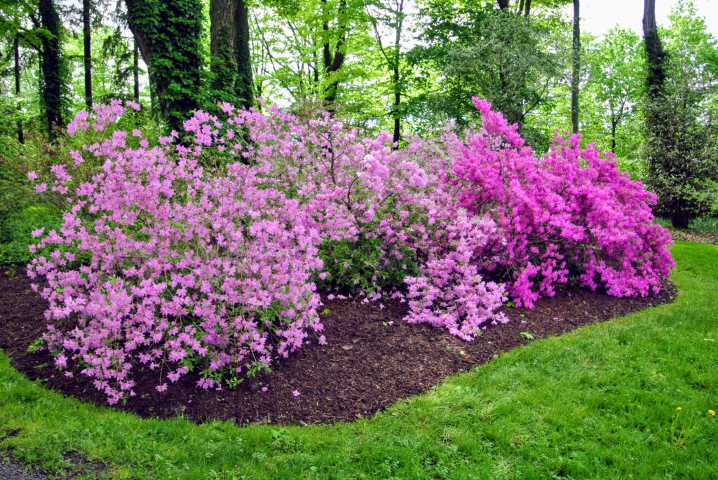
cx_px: 359
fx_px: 599
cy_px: 240
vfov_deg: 43.7
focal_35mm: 30
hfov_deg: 61.9
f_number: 3.5
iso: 100
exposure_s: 1/160
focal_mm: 11.4
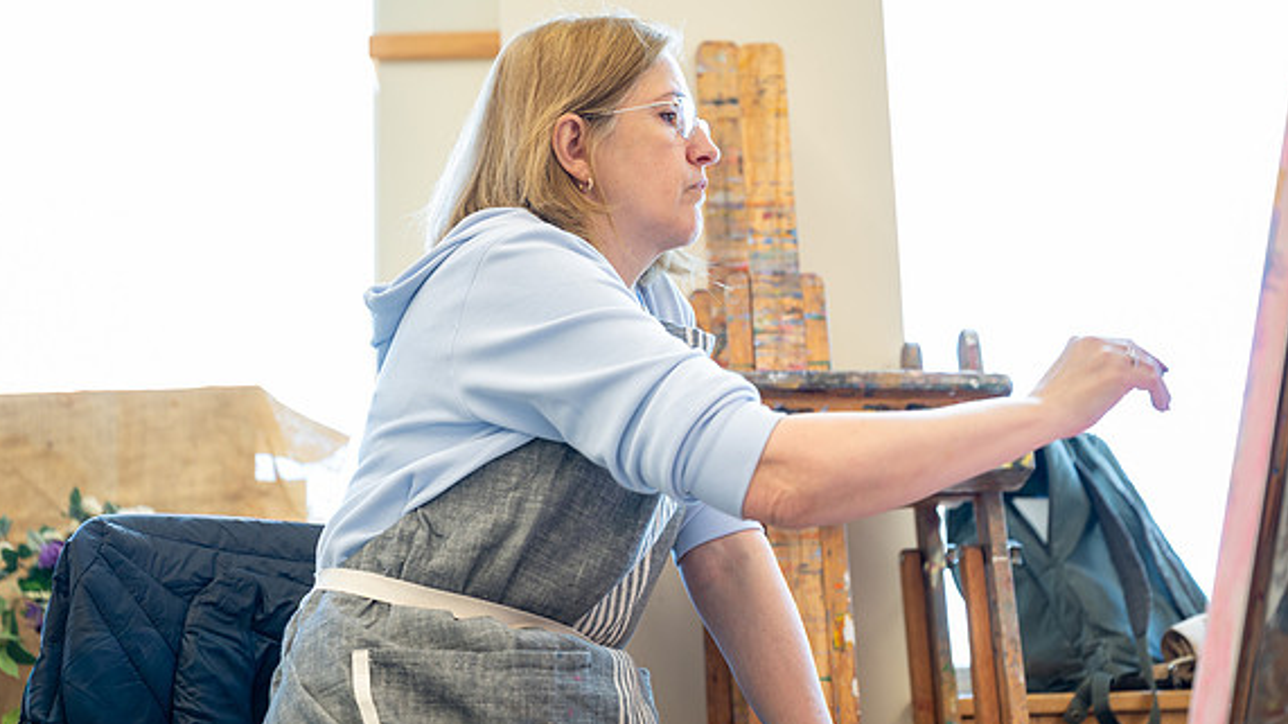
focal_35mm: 49
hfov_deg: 42.1
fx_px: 1673
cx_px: 638
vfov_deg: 24.4
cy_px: 292
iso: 320
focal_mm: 46
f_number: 2.8
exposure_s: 1/100
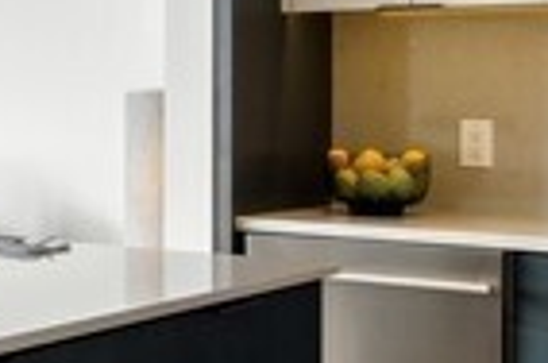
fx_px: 1352
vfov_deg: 15.2
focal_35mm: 89
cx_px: -235
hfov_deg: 20.2
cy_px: 108
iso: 200
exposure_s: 1/500
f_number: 8
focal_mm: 14
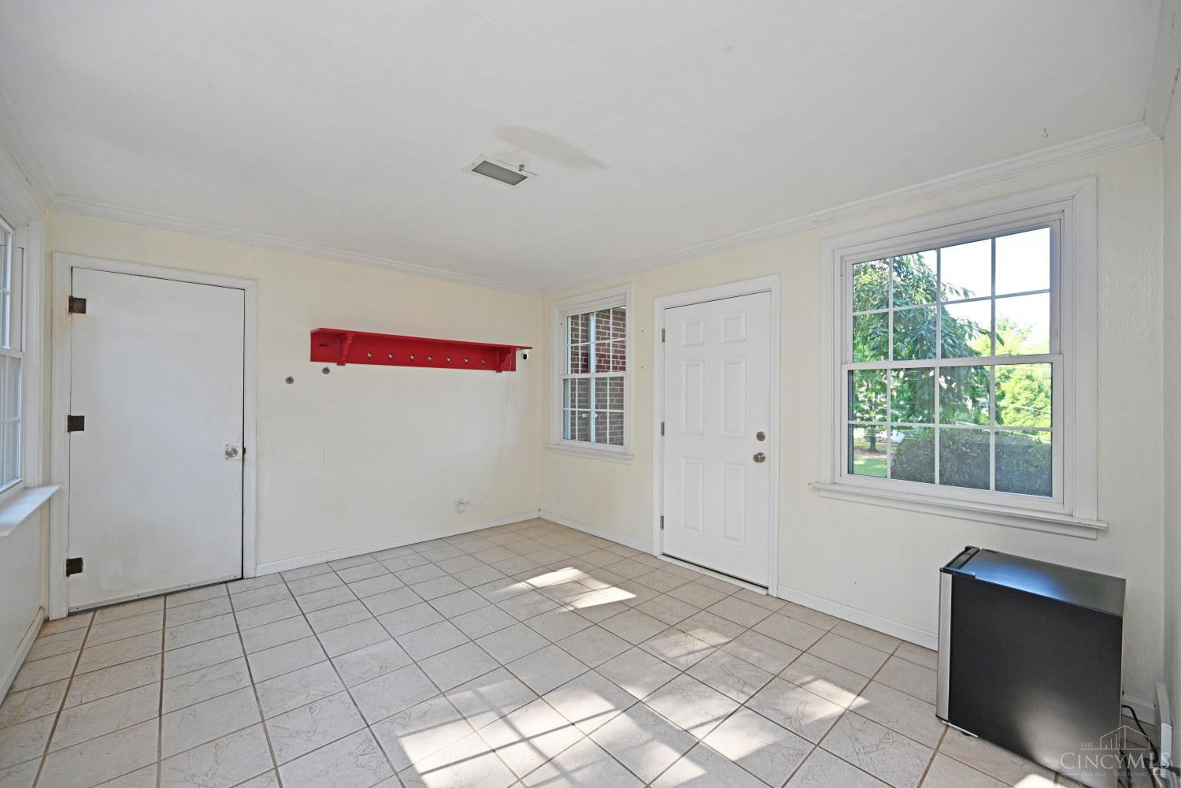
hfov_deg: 104.3
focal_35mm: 14
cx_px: 590
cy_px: 394
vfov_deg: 81.2
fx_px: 459
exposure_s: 1/100
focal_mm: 14
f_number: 5.6
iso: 200
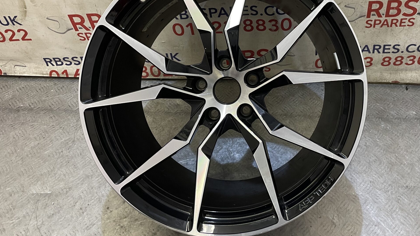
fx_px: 423
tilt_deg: -44.8
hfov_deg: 52.1
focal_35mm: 38
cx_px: 266
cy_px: 62
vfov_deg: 30.7
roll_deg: -3.1
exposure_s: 1/50
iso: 100
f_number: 1.6
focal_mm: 4.2
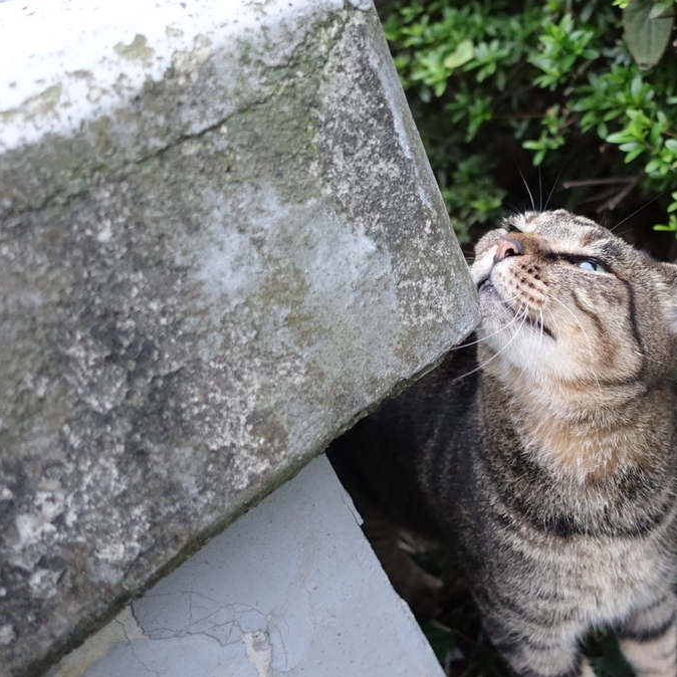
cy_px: 335
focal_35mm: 31
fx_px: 686
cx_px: 497
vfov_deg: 52.5
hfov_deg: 50.6
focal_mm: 8.8
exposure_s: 1/200
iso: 1600
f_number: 1.8
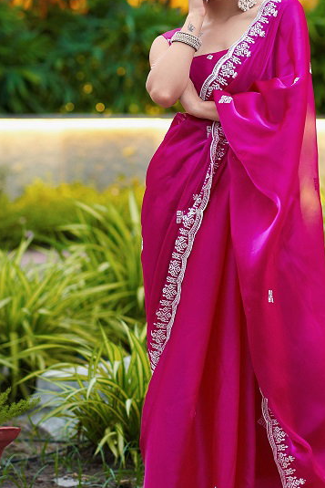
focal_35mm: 143
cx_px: 221
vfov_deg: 14.3
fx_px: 1935
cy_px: 229
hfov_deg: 9.6
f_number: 2
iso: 1600
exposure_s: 1/160
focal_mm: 85
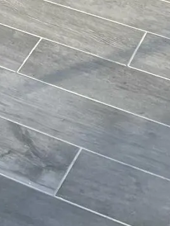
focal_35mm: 140
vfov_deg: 10.8
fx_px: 916
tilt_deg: -8.2
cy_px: -393
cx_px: -181
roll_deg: +1.2
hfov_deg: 9.8
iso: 32
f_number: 1.6
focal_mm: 5.1
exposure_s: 1/605
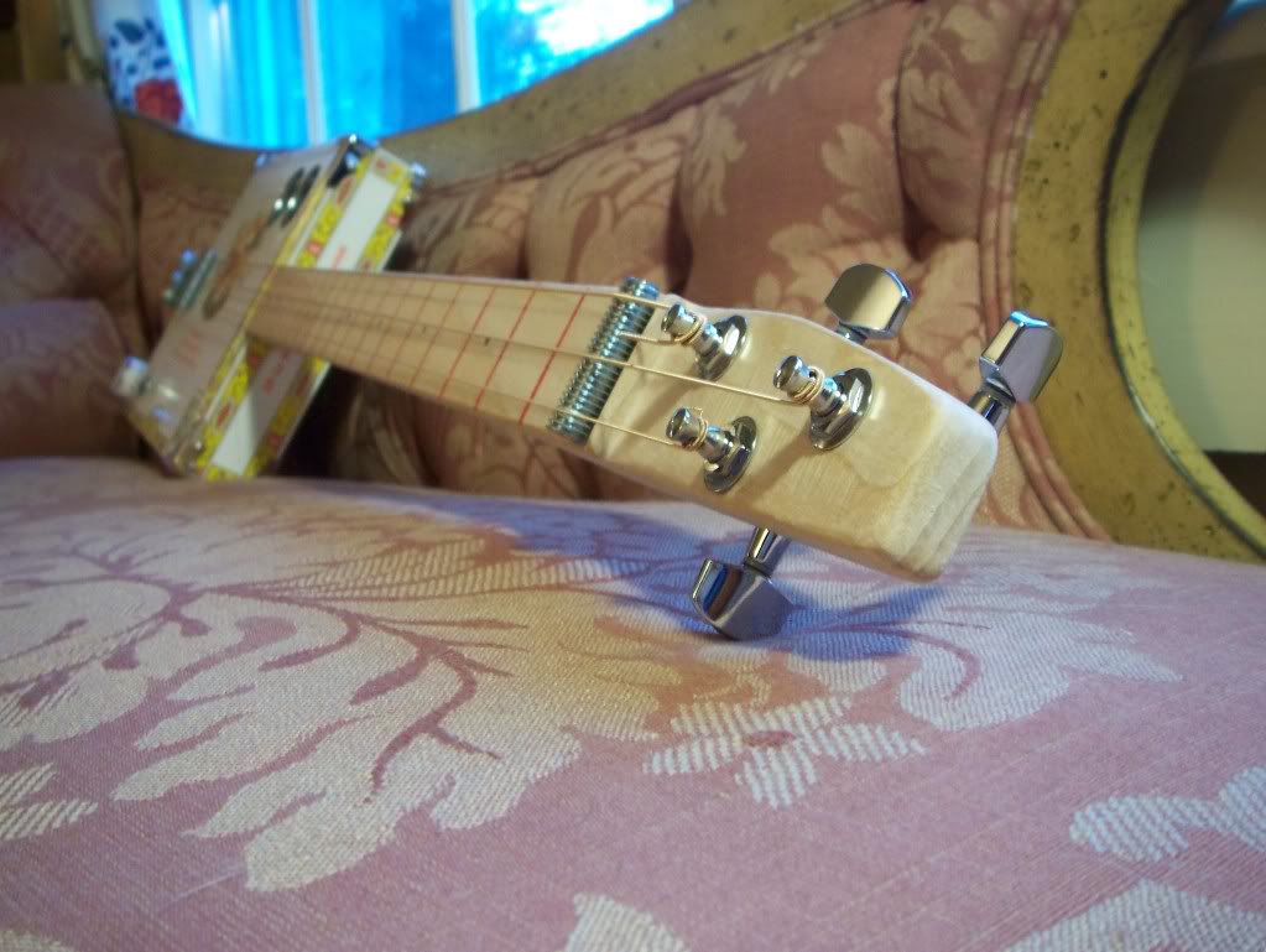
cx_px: 633
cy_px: 476
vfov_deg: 37.8
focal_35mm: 38
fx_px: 1391
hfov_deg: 48.9
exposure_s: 1/8
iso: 200
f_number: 3.9
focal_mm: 6.3
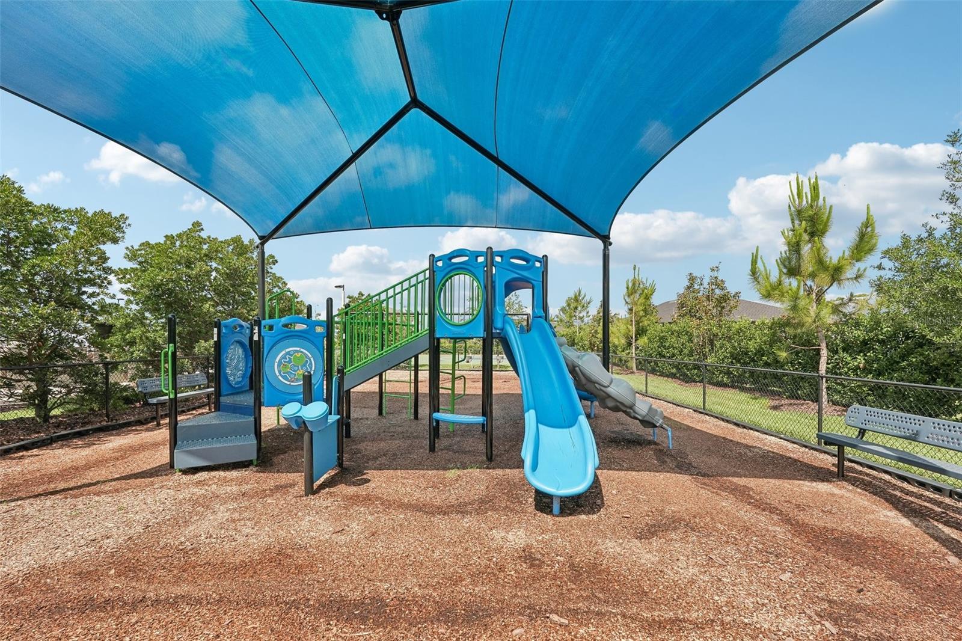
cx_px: 481
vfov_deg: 73.7
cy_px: 320
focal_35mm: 16
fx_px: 427
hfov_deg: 96.7
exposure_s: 1/800
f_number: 8
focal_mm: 16
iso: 400
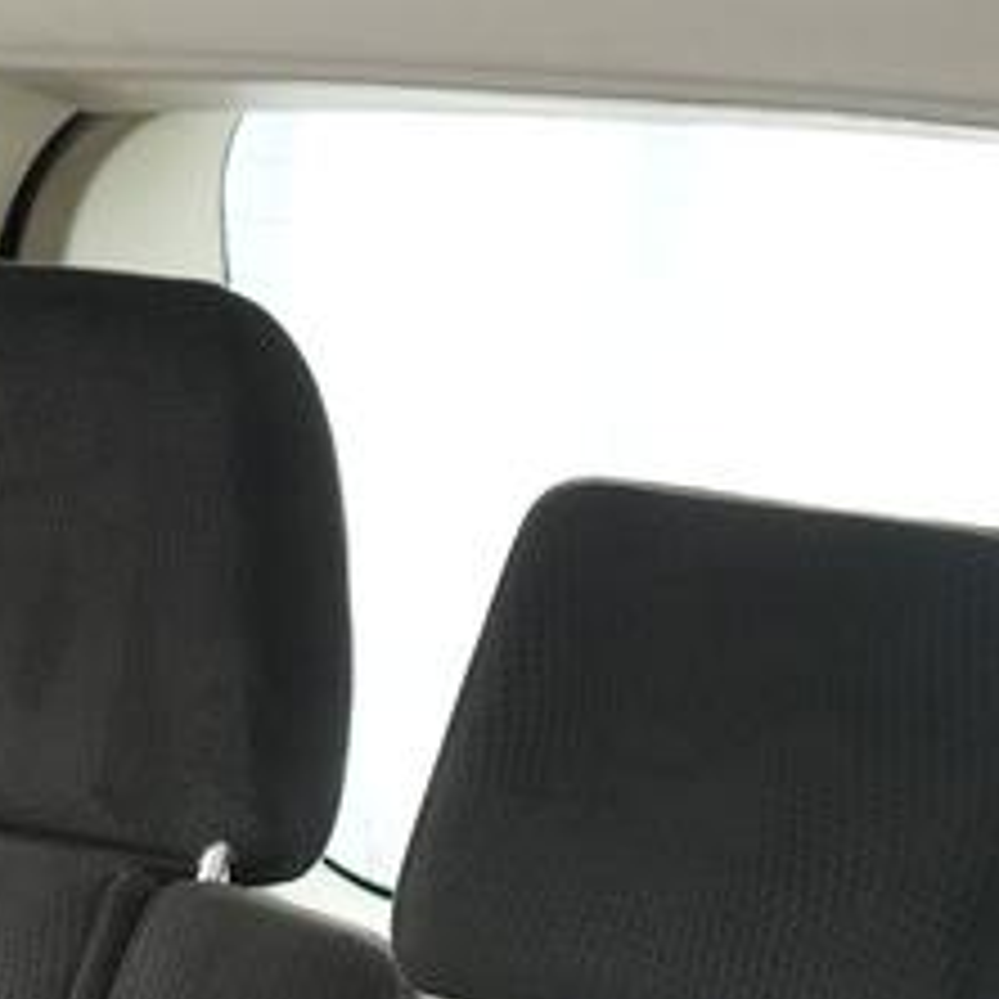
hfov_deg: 12.7
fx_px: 4473
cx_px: 436
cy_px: 1768
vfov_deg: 11.8
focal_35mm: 137
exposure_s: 1/160
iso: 2000
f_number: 3.5
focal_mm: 28
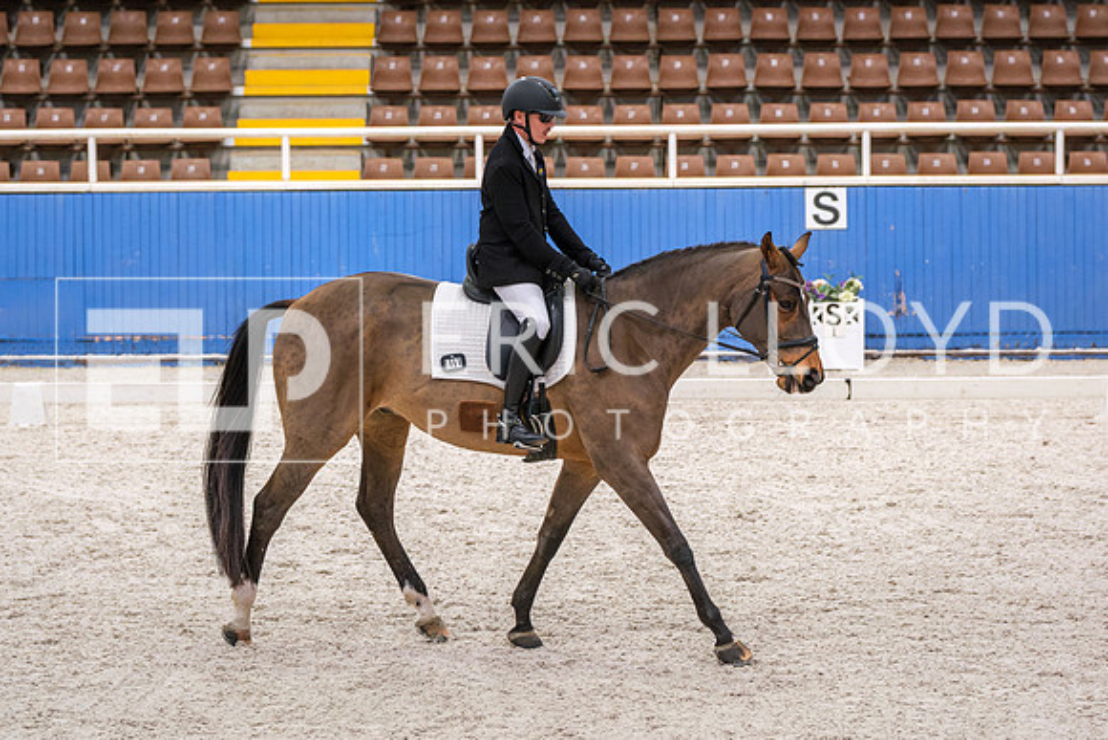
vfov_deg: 11.8
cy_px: 373
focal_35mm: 116
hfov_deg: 17.6
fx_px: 3580
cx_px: 570
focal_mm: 63.4
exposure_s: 1/640
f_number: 3.2
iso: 2000
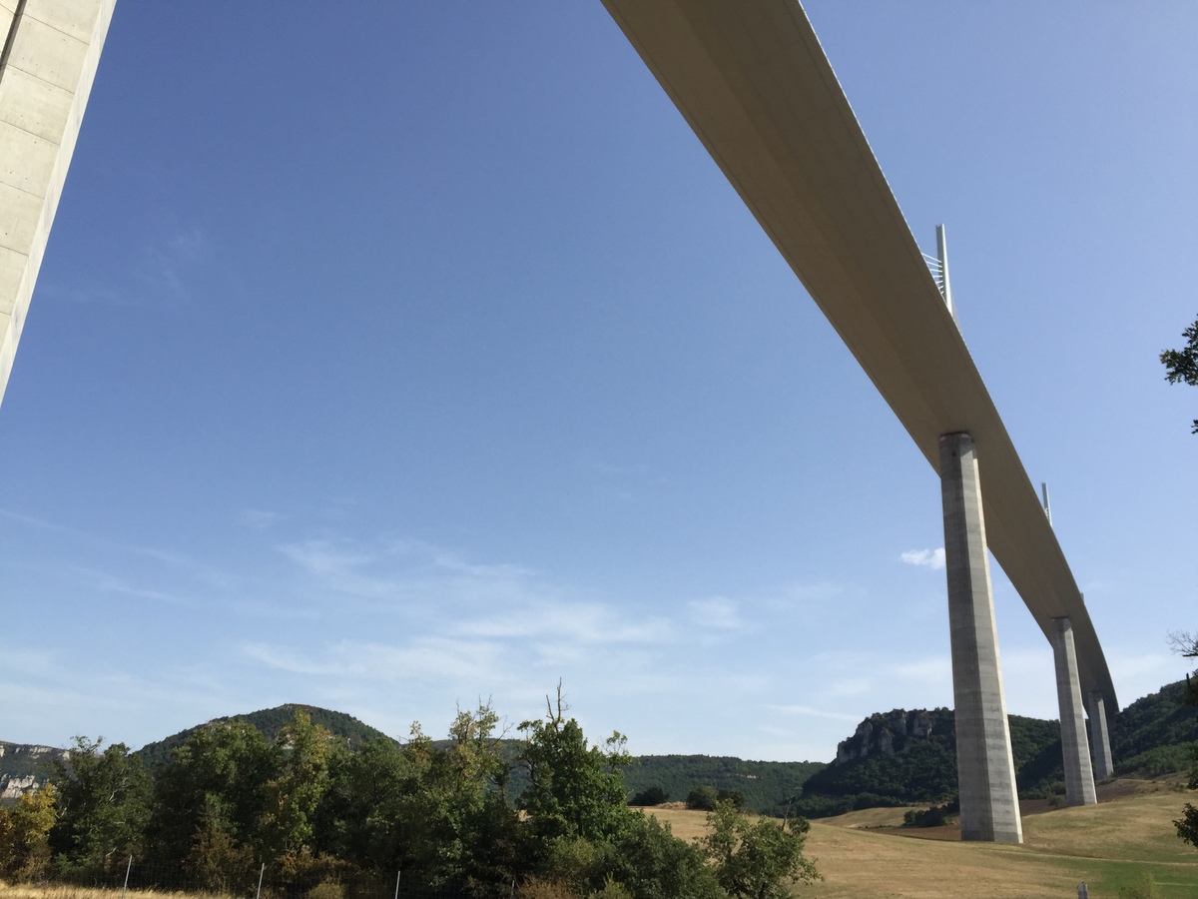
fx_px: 1004
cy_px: 450
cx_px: 599
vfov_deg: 48.2
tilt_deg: +21.9
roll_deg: -4.0
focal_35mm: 29
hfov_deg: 61.7
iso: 32
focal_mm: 4.15
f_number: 2.2
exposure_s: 1/2326
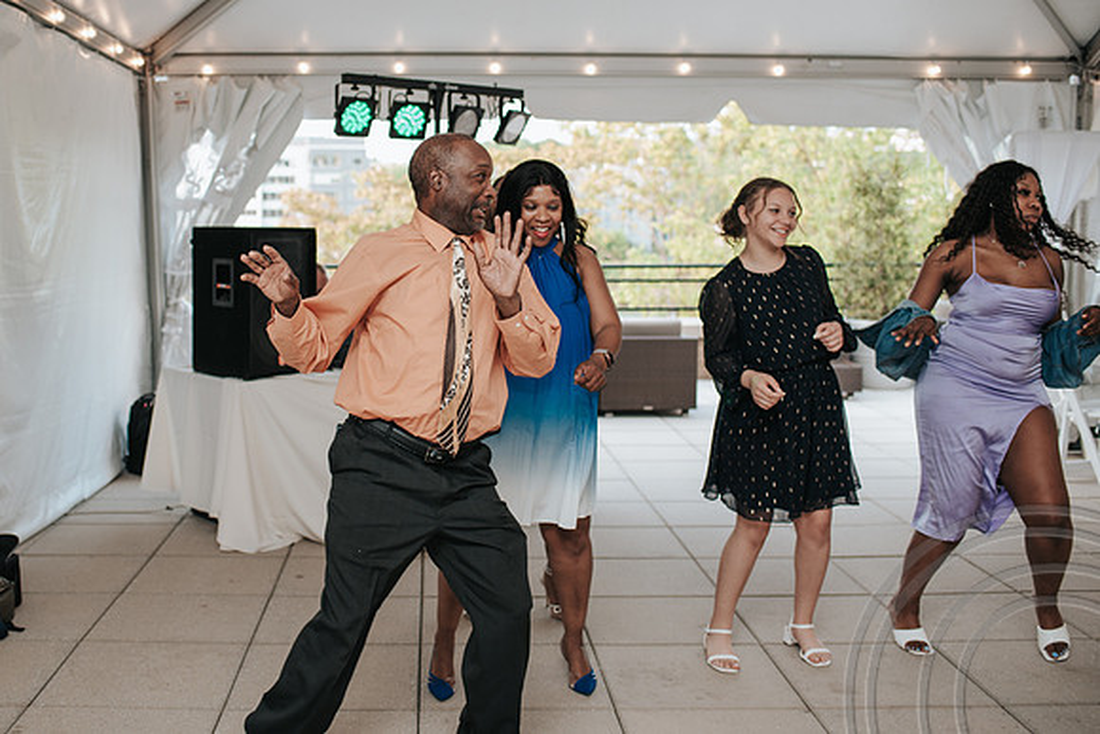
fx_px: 1307
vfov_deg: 31.3
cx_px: 428
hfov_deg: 45.3
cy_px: 285
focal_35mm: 43
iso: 400
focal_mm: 35
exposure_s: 1/200
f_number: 2.8
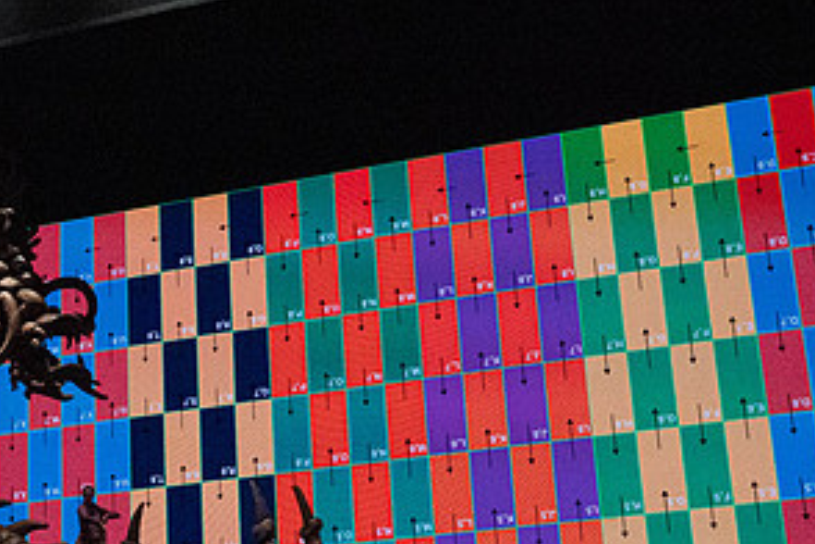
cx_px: 227
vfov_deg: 20.7
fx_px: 1471
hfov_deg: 30.6
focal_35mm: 65
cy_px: 420
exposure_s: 1/400
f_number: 9
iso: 25600
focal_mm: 33
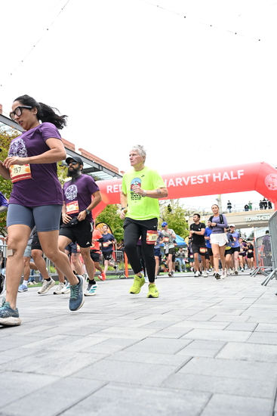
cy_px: 208
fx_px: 358
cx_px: 138
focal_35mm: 31
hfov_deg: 42.3
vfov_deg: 60.3
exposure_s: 1/640
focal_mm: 31
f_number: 4
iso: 2000
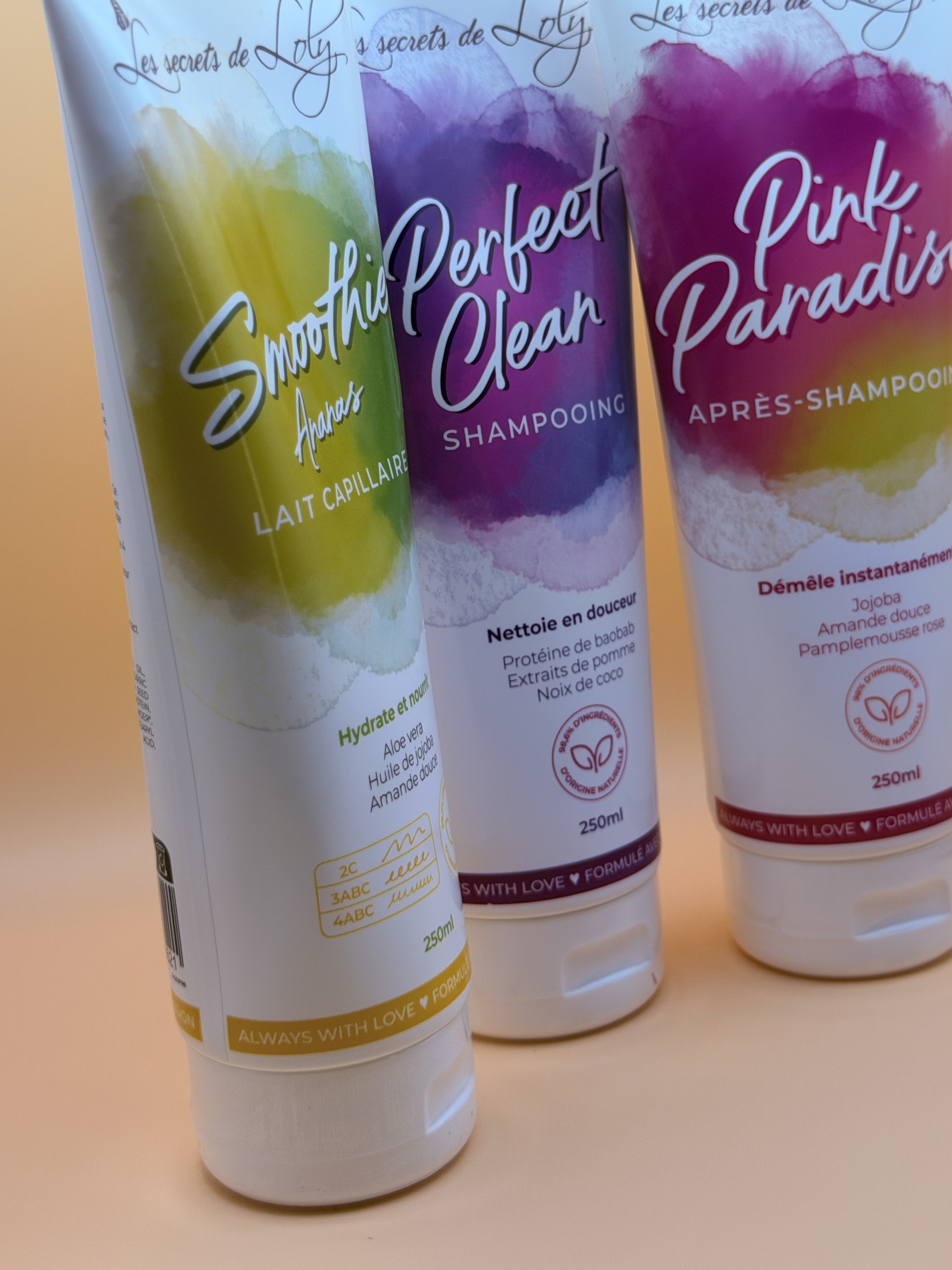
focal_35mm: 60
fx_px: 2200
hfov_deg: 24.4
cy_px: 483
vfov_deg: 32.0
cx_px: 490
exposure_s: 1/458
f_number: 1.78
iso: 64
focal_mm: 6.76
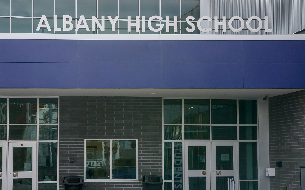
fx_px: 889
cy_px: 97
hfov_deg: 19.5
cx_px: 157
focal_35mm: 107
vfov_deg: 12.2
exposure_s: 1/200
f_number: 11
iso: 500
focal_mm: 54
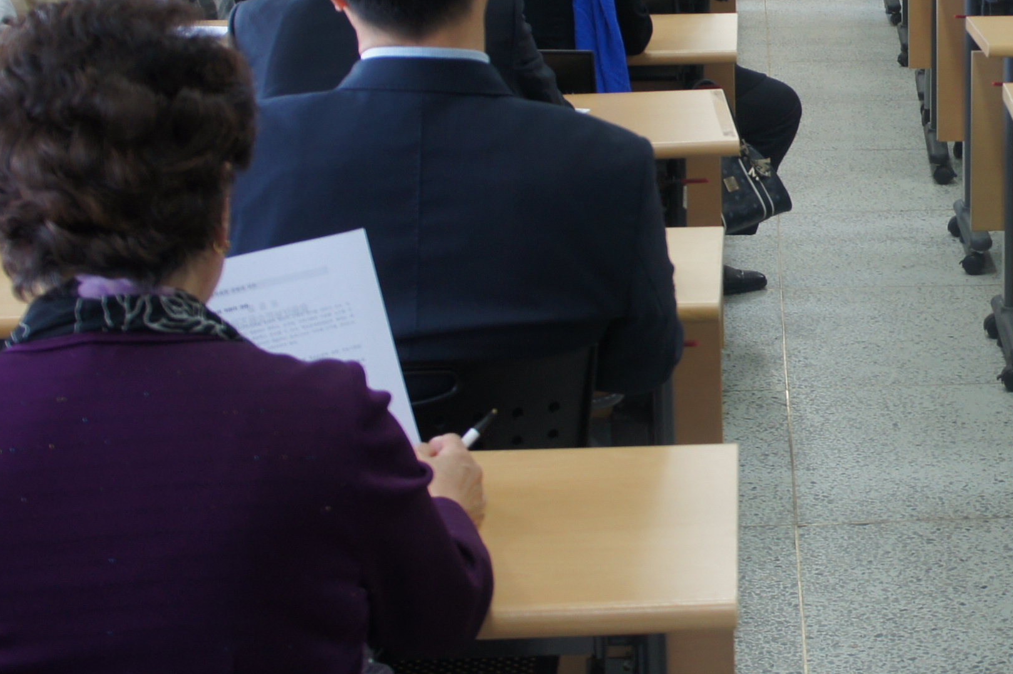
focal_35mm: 89
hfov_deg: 21.6
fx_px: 2515
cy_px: 59
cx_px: 1110
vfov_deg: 15.1
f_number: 4
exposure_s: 1/40
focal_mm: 21
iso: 200
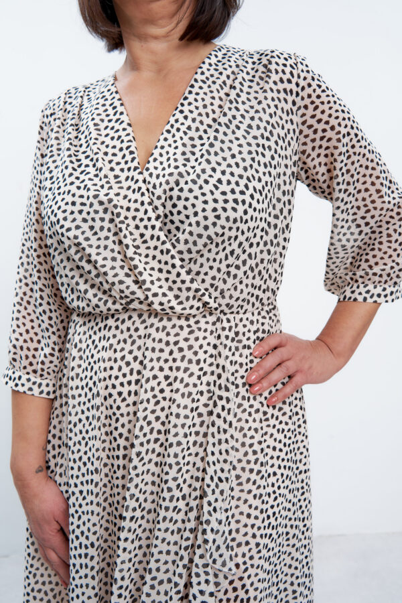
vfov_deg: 58.7
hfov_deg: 41.1
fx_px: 536
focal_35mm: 32
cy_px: 302
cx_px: 201
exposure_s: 1/160
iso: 100
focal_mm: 32
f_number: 13
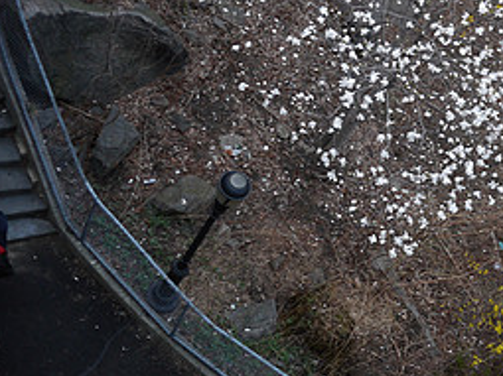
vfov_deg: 16.2
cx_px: 548
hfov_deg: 20.6
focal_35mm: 91
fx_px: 1322
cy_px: 129
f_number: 1.7
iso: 160
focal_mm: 20
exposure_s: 1/60
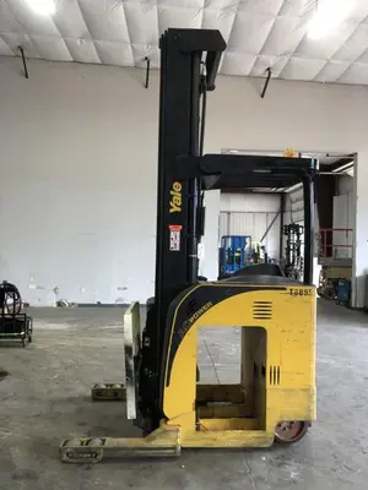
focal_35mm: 28
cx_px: 184
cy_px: 245
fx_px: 397
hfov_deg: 49.7
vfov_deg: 63.4
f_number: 1.8
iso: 25
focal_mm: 4
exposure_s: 1/30
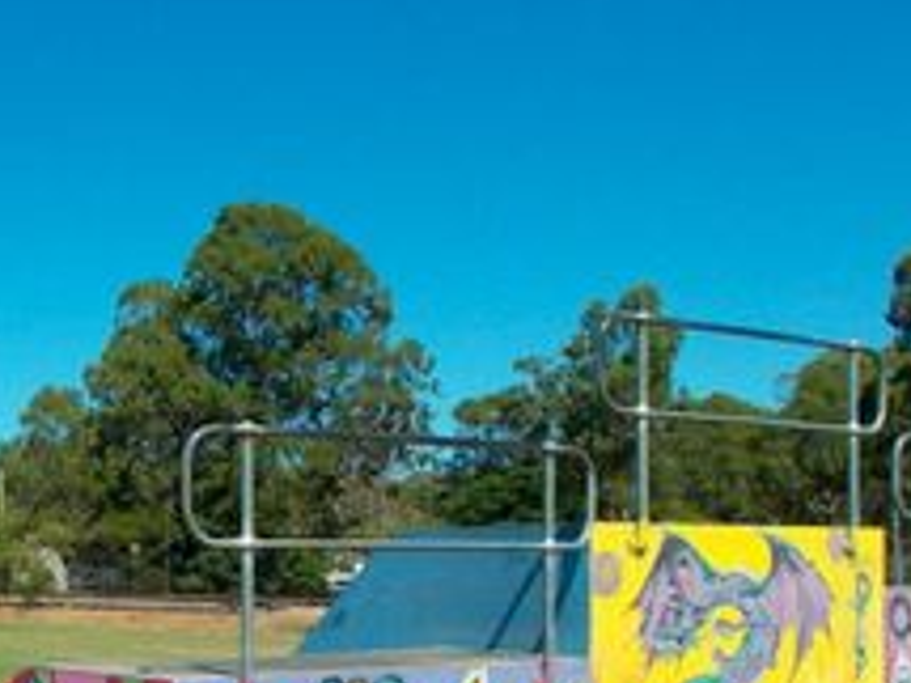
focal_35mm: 58
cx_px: 102
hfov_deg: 31.8
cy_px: 628
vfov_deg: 24.4
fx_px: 1526
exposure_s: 1/200
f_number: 8
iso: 80
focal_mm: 4.6
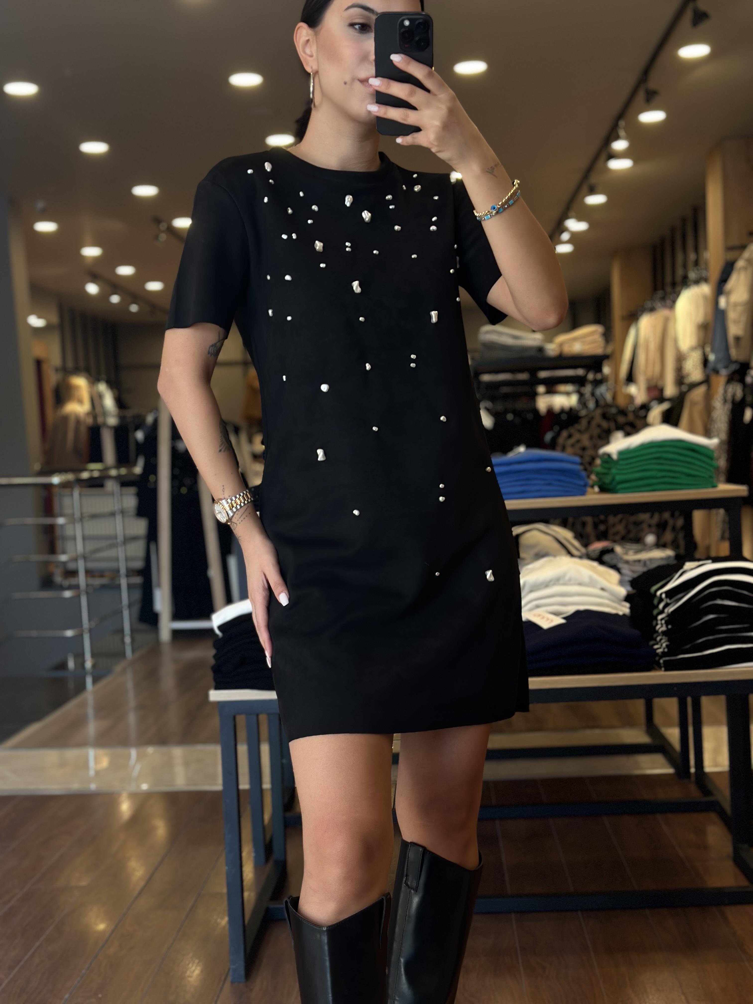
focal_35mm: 48
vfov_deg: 39.7
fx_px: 1392
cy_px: 502
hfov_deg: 30.3
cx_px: 376
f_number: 1.78
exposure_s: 1/150
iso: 125
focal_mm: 6.86
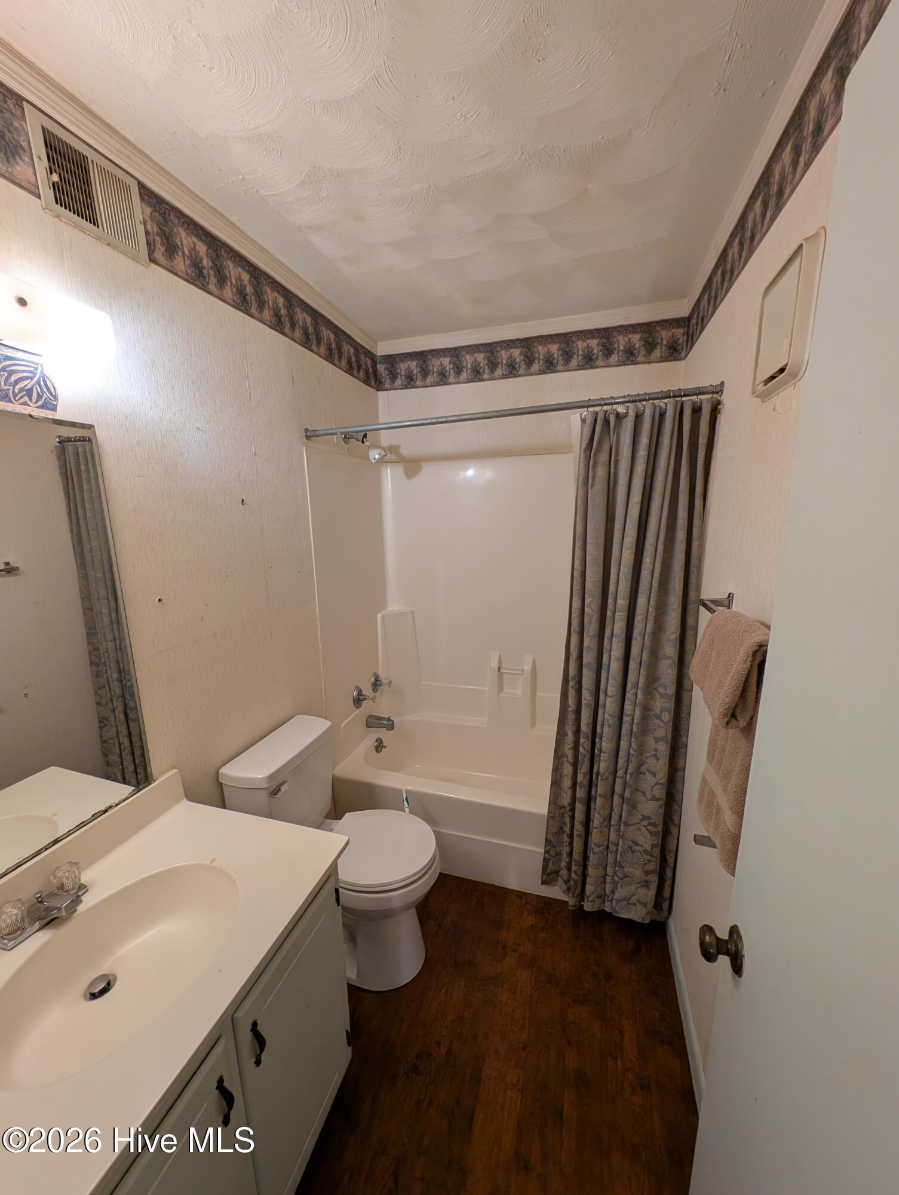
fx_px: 415
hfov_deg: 94.6
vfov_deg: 110.5
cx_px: 450
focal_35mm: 12
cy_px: 598
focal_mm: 2.23
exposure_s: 1/120
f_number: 1.95
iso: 89
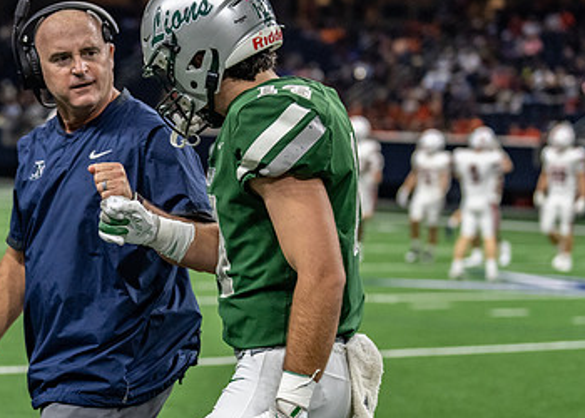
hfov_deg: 13.9
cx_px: 117
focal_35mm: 144
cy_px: 190
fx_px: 2392
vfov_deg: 10.0
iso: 3200
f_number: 2.8
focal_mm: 72
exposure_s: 1/1000
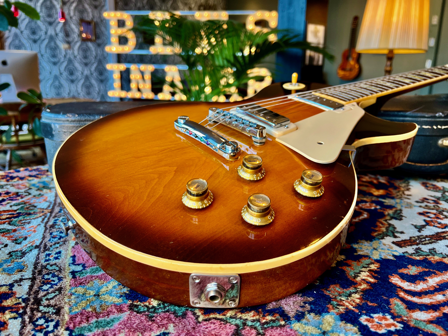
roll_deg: +0.1
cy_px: 168
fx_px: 336
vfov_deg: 53.1
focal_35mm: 26
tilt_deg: -15.0
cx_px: 224
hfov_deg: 67.3
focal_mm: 5.7
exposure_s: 1/100
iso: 100
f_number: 1.5
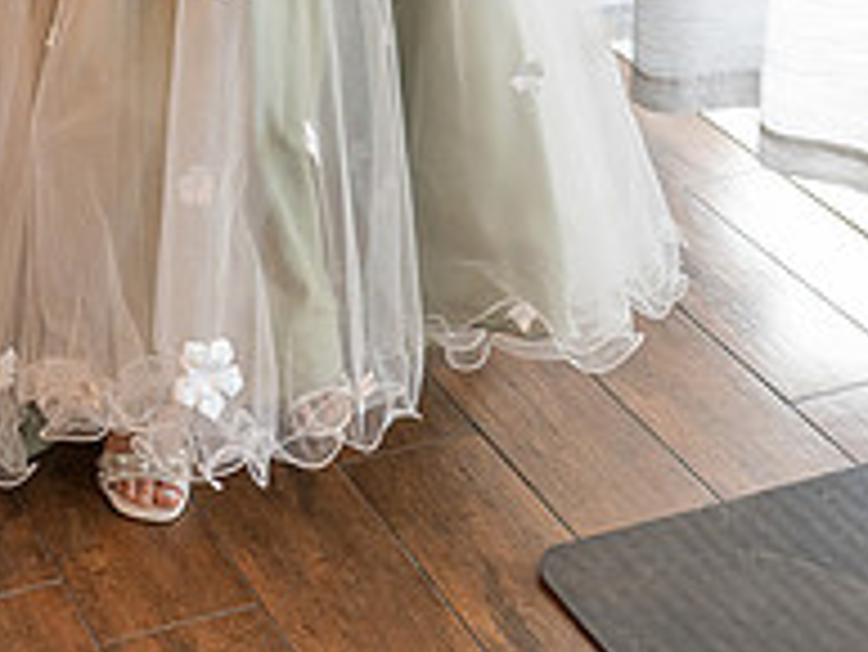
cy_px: -237
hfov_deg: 20.2
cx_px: 64
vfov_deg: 14.8
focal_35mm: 95
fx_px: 2384
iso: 800
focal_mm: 25.5
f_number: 3.2
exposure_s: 1/125
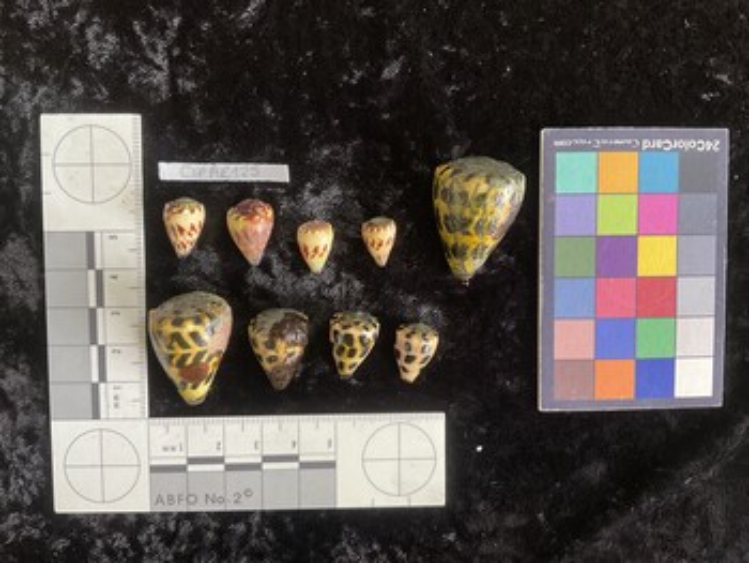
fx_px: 628
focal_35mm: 29
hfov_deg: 61.6
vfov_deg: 48.3
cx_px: 374
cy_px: 282
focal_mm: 3
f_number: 1.8
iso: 80
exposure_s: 1/60
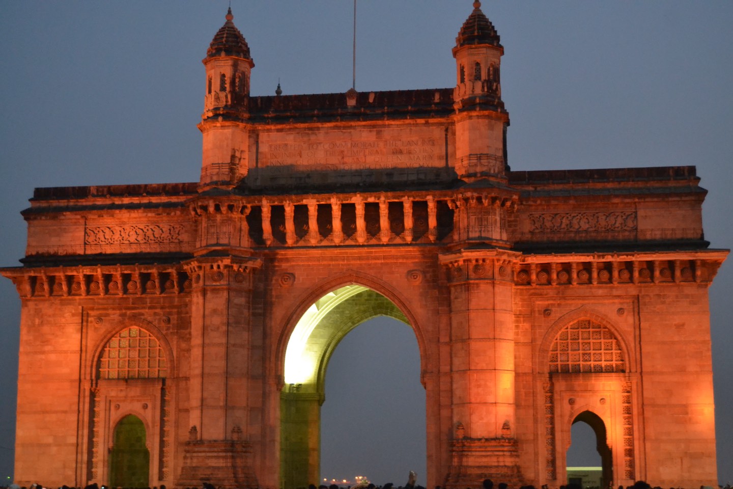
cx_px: 366
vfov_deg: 22.6
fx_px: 1222
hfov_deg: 33.4
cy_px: 244
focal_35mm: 60
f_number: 5
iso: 3200
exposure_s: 1/25
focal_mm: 40
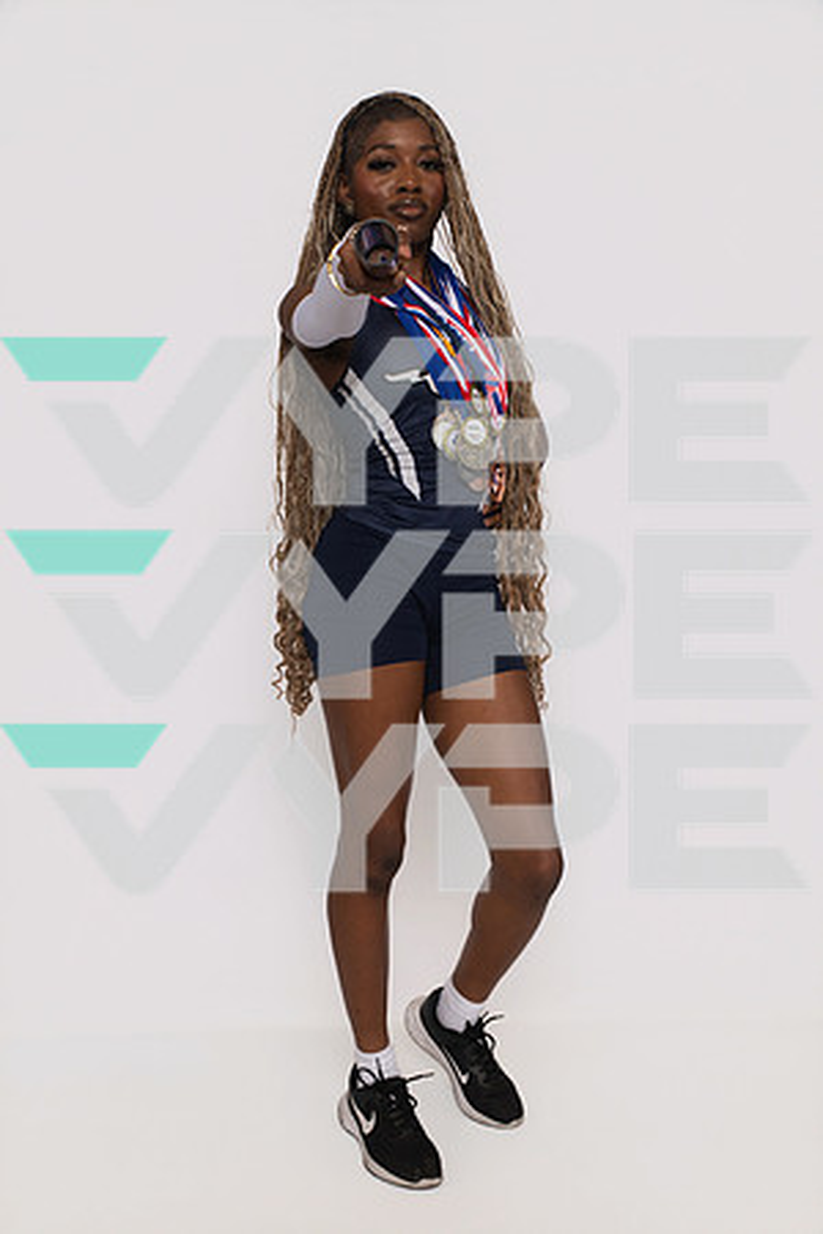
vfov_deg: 50.7
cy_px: 617
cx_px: 412
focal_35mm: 38
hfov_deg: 35.1
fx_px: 1303
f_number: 8
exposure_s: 1/320
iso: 640
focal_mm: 38
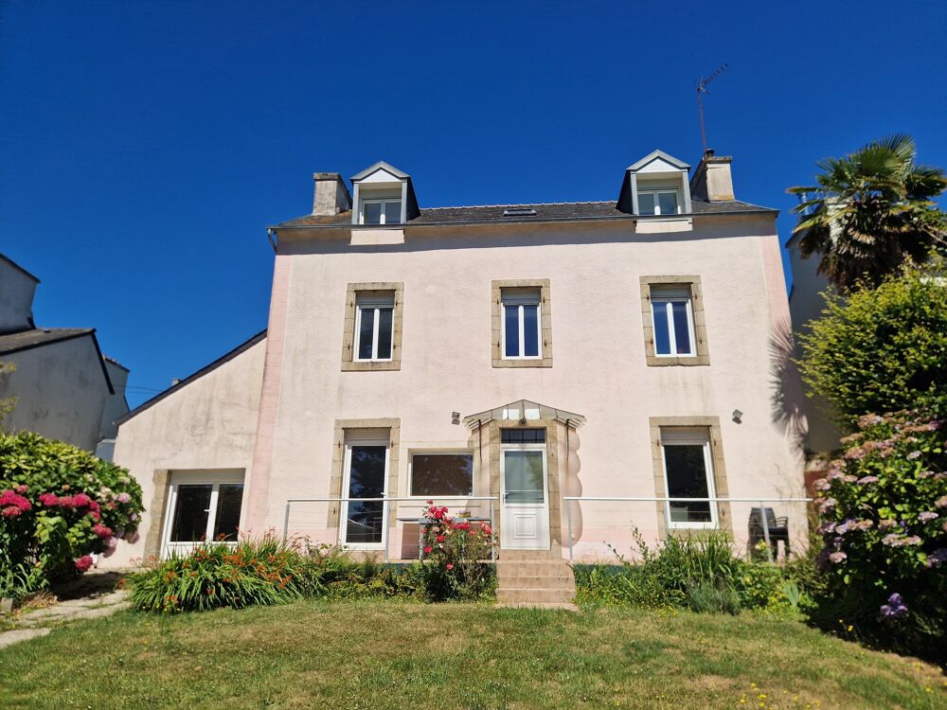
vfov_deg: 58.9
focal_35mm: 23
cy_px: 355
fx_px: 629
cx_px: 474
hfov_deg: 73.9
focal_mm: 5.4
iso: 50
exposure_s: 1/3704
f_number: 1.8
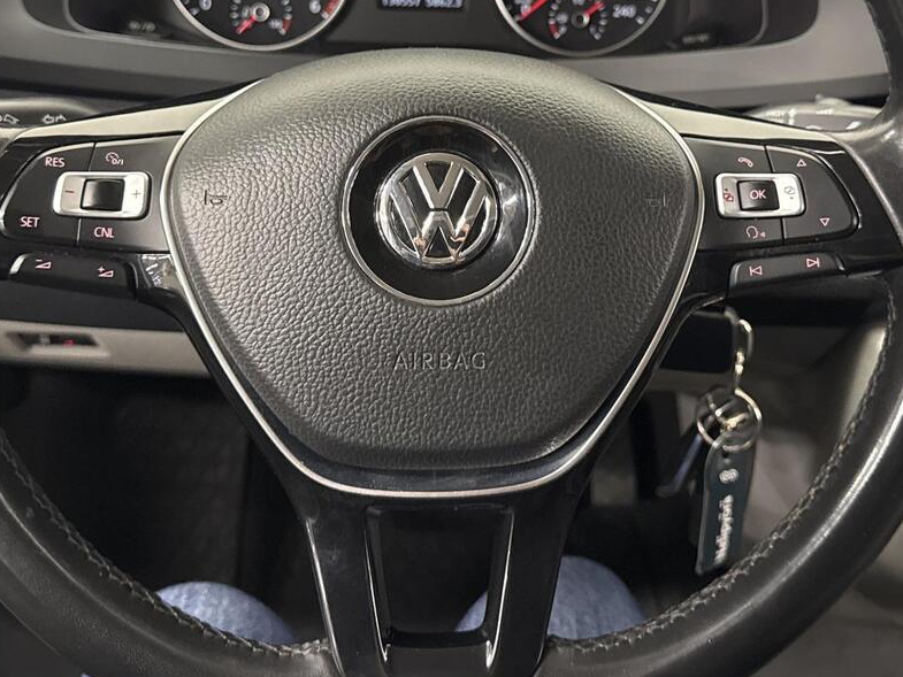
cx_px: 485
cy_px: 192
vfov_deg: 32.4
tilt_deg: -31.7
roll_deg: -2.6
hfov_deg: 42.9
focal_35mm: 44
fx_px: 1148
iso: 640
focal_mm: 6.76
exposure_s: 1/33
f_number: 1.78
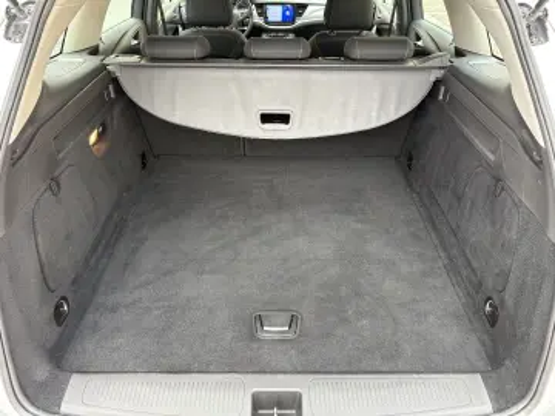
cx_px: 278
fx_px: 417
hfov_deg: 67.3
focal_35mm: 26
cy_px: 208
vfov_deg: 53.1
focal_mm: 5.96
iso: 125
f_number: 1.6
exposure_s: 1/97
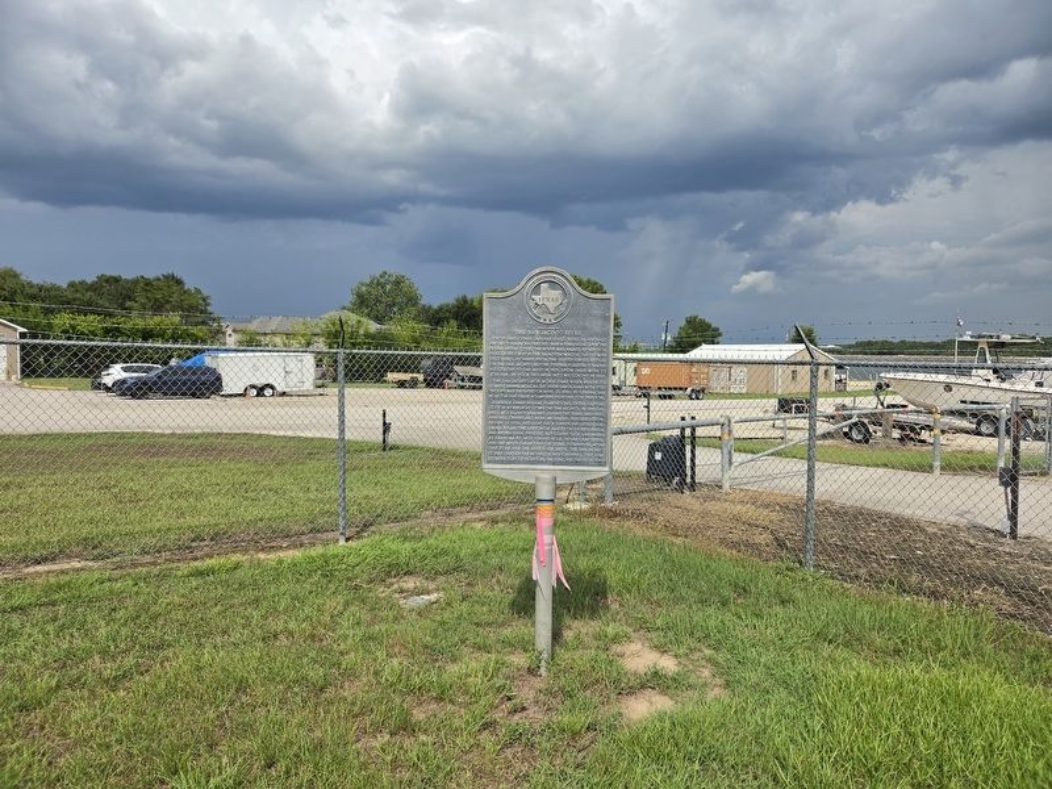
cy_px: 394
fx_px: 699
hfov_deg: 73.9
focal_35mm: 23
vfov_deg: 58.9
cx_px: 526
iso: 80
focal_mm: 5.4
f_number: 1.8
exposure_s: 1/5259
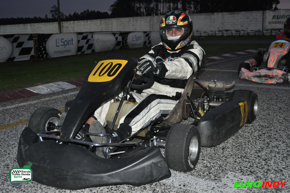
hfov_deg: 49.6
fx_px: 314
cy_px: 96
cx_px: 145
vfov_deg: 34.1
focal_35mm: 39
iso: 800
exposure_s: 1/60
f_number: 4
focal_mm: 26
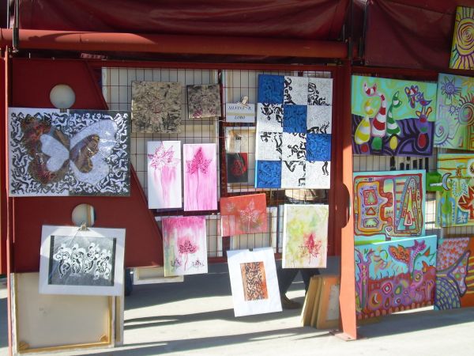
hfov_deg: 29.8
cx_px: 237
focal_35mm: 65
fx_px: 890
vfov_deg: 22.6
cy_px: 178
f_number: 3.6
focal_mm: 11
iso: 50
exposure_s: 1/210
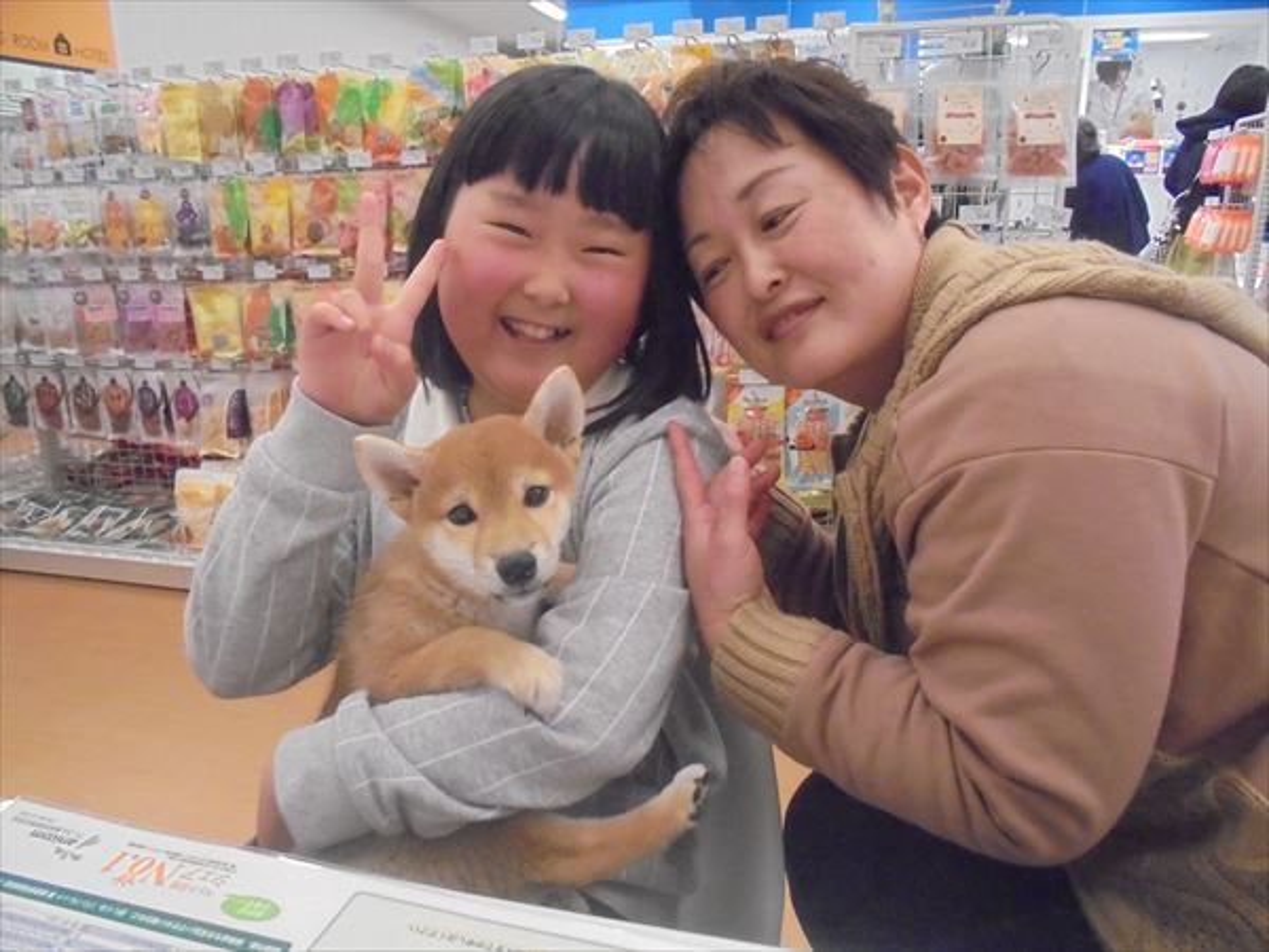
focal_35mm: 26
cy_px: 476
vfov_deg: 53.1
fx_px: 953
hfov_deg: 67.3
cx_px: 634
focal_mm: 4.6
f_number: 3.5
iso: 800
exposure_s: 1/80
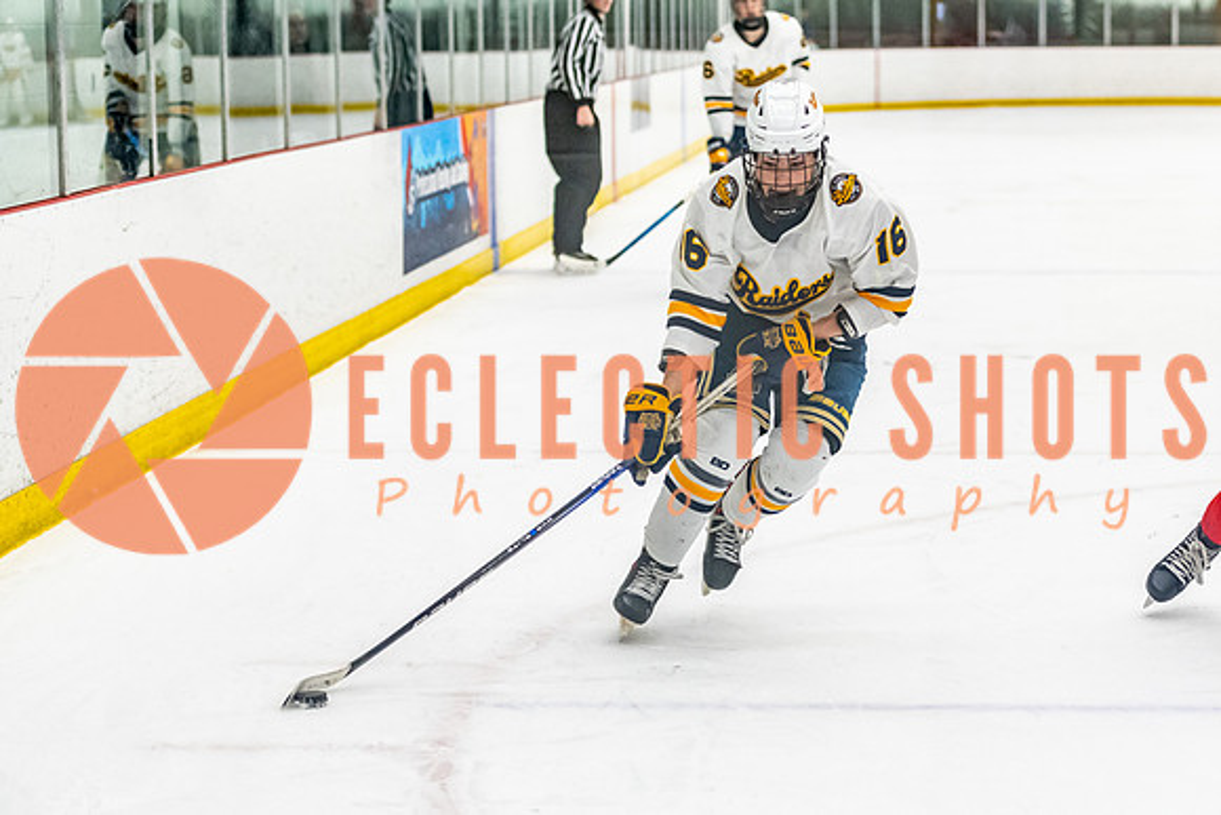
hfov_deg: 20.6
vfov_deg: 13.9
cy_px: 439
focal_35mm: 99
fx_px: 3349
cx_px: 782
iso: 3200
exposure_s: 1/800
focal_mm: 75
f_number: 2.8
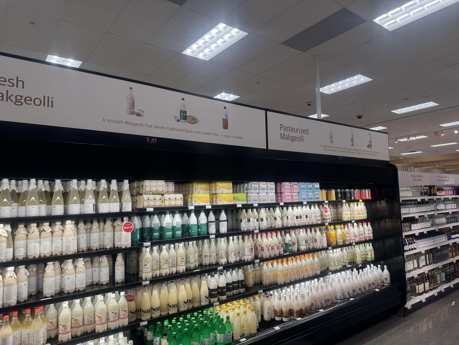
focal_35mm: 24
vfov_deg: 56.8
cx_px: 230
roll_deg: +2.0
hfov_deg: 71.6
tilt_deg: +5.4
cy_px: 172
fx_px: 318
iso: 64
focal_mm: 6.76
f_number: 1.78
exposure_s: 1/121
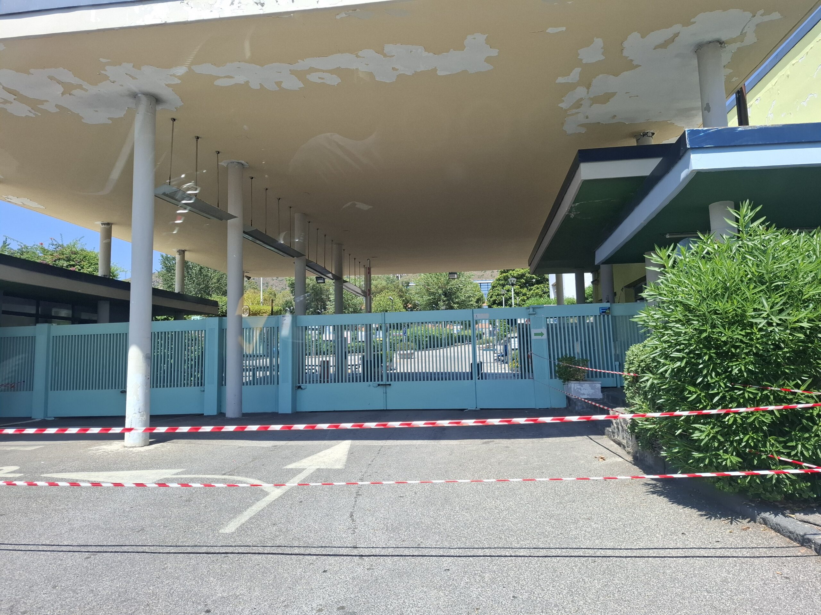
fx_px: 545
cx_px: 410
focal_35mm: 23
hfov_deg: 73.9
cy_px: 308
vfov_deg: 58.9
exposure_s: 1/864
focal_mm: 5.54
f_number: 1.8
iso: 50
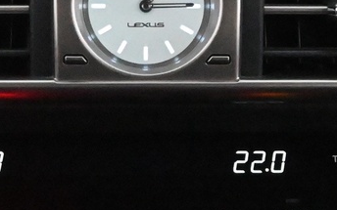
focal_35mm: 220
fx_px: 2017
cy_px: 55
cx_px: 141
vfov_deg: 6.0
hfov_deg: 9.5
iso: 12800
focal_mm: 30.5
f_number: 4.8
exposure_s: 1/50
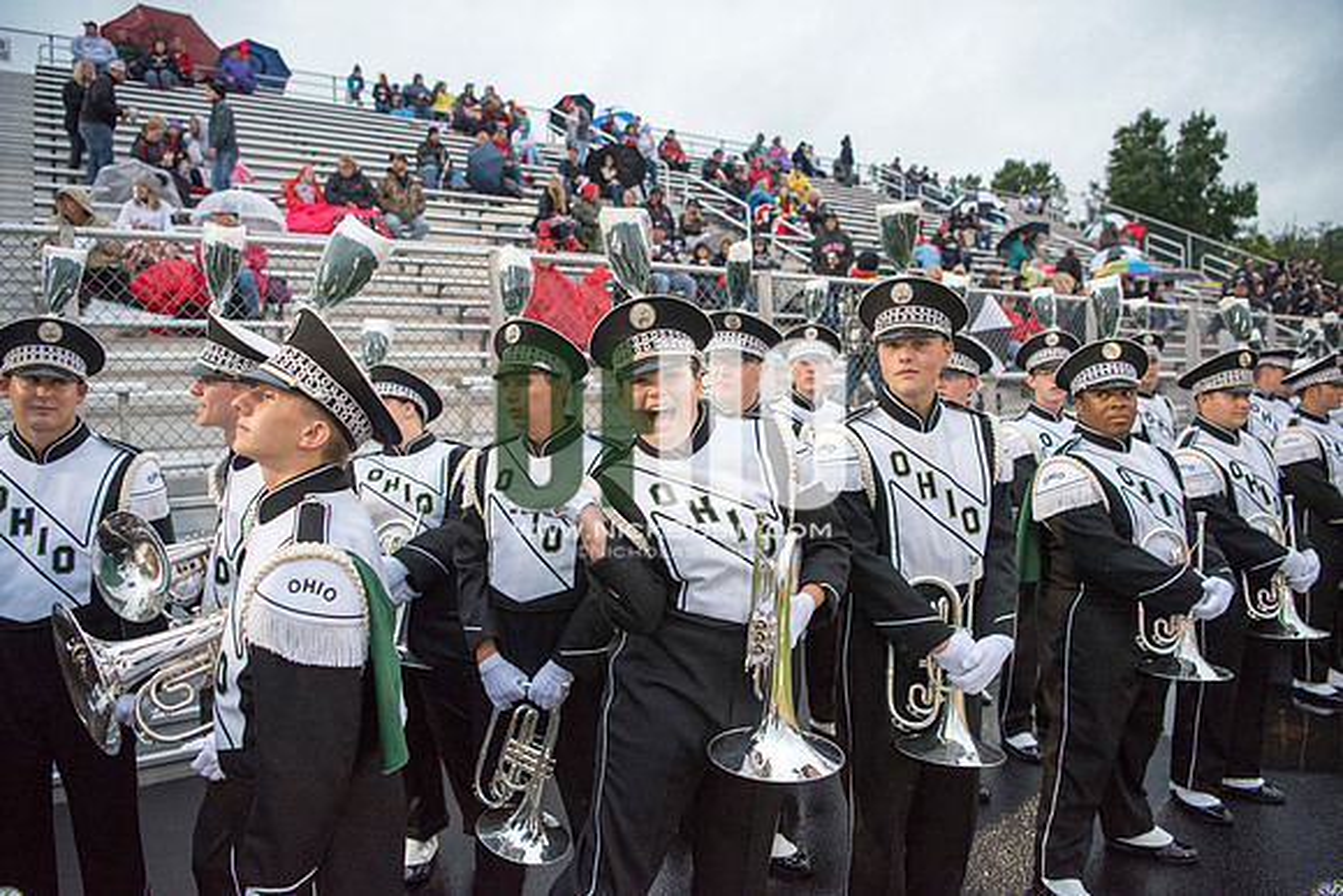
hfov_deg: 73.7
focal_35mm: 24
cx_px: 672
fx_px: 896
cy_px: 448
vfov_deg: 53.2
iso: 2000
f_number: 3.2
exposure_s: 1/800
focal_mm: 24
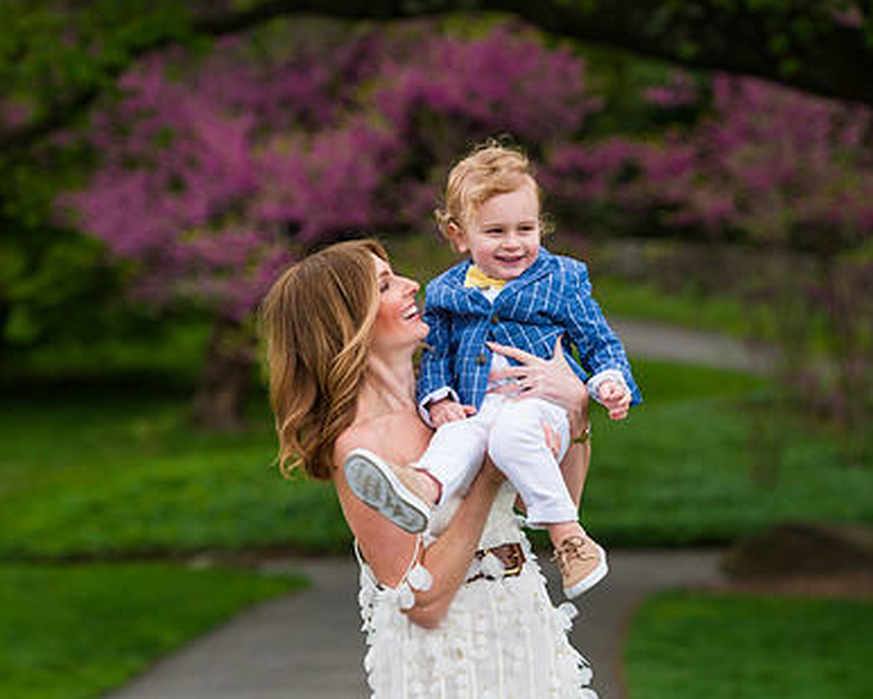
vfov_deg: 10.0
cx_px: 507
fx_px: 4006
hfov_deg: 12.4
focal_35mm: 155
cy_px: 432
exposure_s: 1/1000
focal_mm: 110
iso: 200
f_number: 3.5
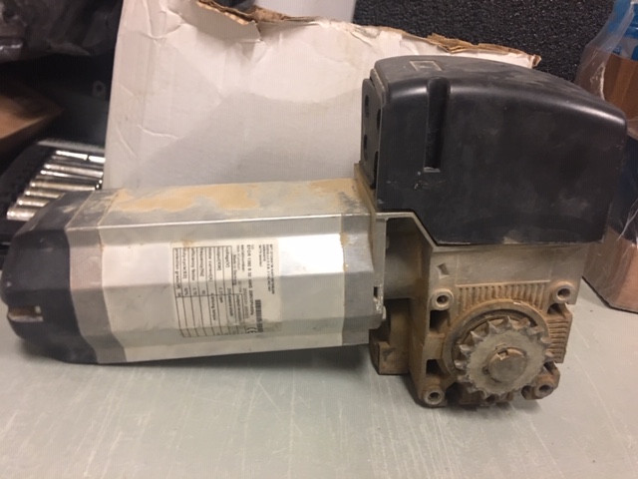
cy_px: 240
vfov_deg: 48.2
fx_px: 534
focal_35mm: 29
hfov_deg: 61.7
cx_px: 319
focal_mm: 4.15
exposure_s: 1/10
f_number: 2.2
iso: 100
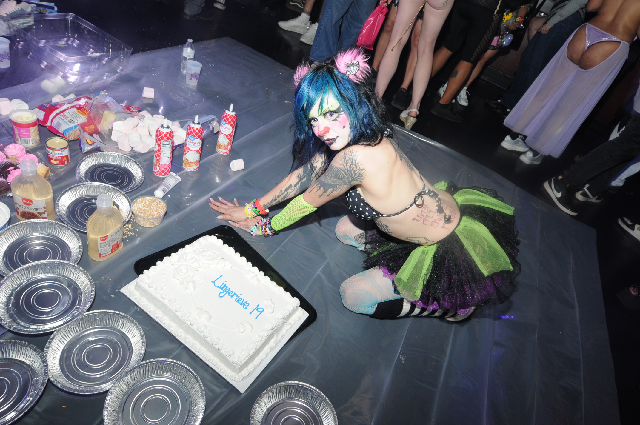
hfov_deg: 81.3
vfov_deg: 59.4
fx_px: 373
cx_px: 320
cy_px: 212
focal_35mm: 21
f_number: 6.3
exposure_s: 1/6
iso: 400
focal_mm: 14
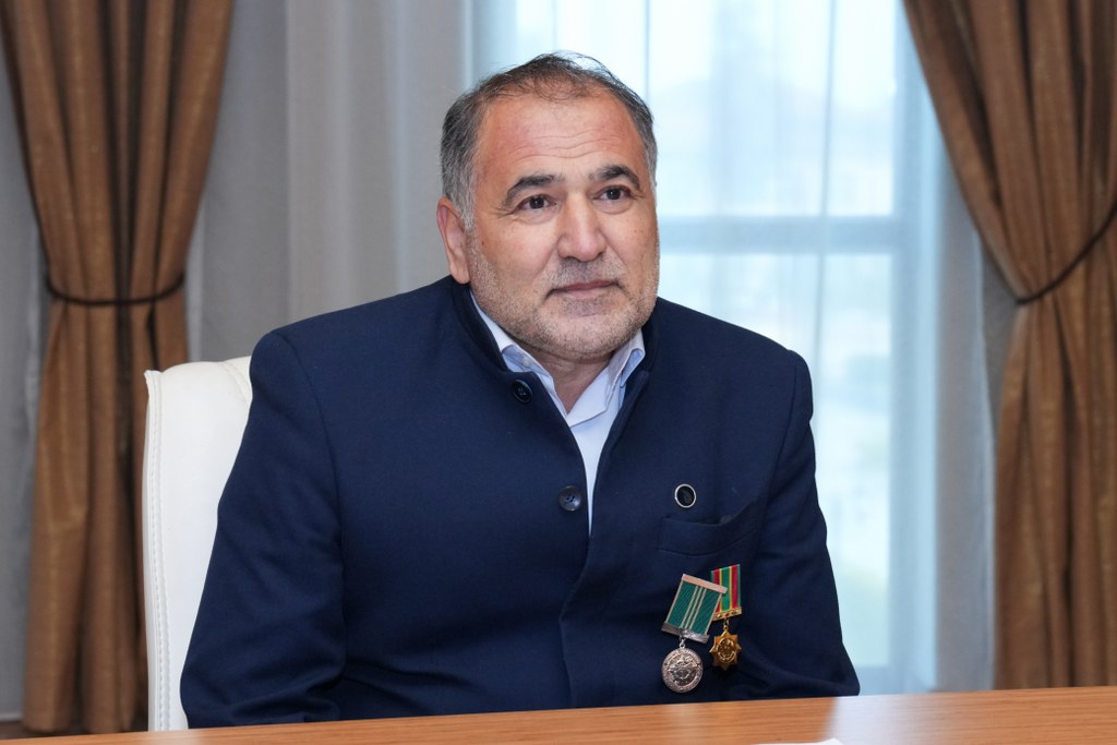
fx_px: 3196
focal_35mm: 103
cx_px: 558
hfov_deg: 19.8
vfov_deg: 13.3
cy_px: 372
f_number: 5.6
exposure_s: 1/200
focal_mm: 69
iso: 2000
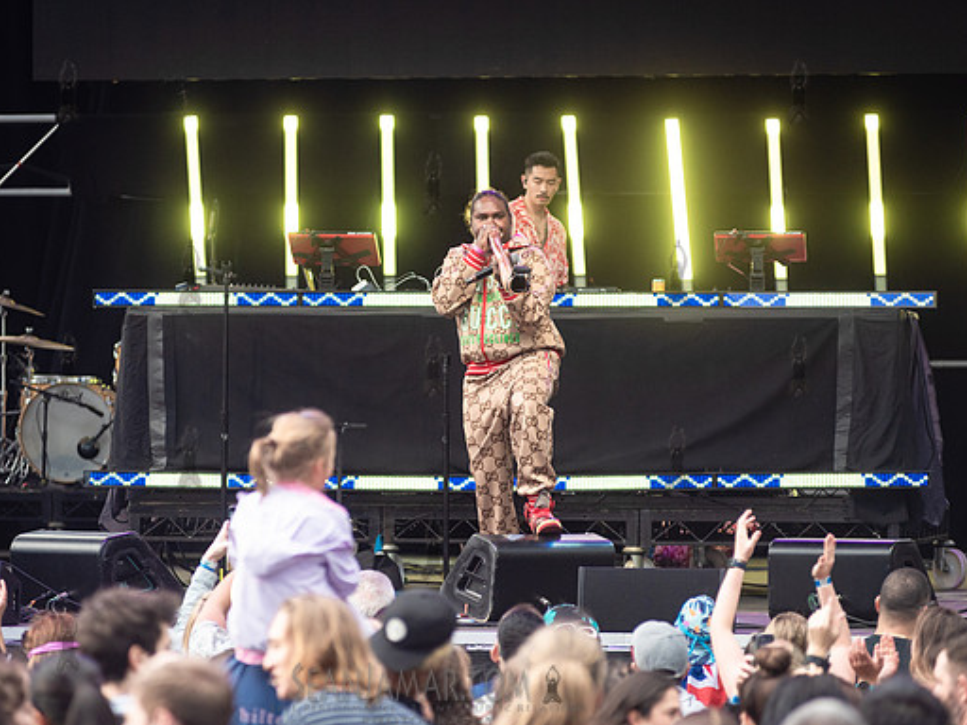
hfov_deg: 9.0
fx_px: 6174
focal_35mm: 221
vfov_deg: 6.7
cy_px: 363
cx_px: 428
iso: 1000
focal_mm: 200
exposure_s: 1/640
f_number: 3.5
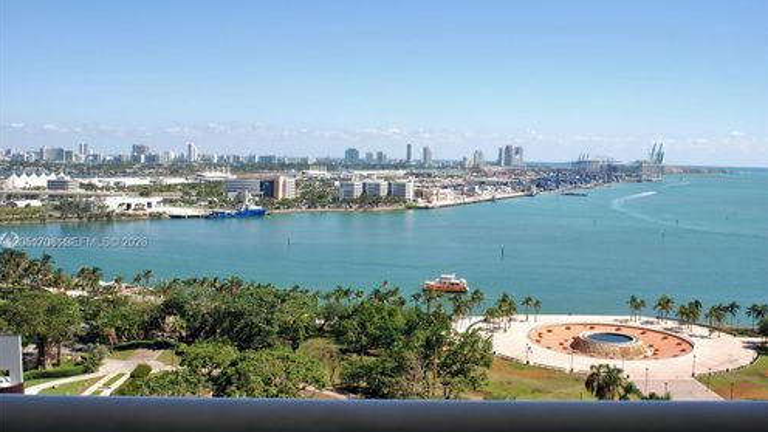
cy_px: 243
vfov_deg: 31.2
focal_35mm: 38
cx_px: 384
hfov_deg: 52.8
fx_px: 774
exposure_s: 1/200
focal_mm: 24
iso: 100
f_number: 7.1
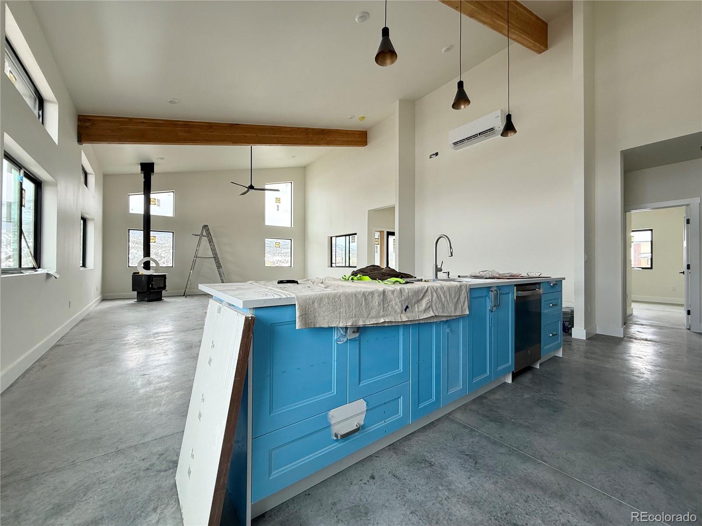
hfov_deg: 102.1
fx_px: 284
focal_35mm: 14
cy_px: 263
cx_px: 351
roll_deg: -0.3
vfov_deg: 85.7
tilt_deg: +1.0
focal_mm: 2.22
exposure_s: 1/331
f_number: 2.2
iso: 64
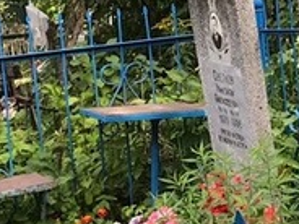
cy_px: 174
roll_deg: +4.4
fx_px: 1347
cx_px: 361
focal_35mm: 156
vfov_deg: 9.5
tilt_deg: -15.3
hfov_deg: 12.4
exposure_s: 1/427
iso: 20
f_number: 1.8
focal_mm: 3.99
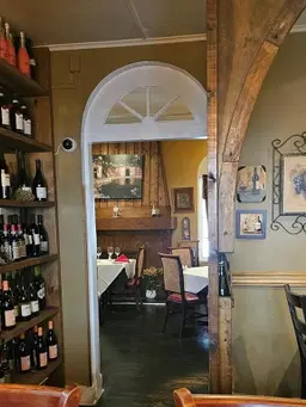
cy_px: 250
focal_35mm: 36
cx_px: 154
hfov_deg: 39.7
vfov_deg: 50.9
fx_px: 424
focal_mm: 6.3
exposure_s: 1/24
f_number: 1.7
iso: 800
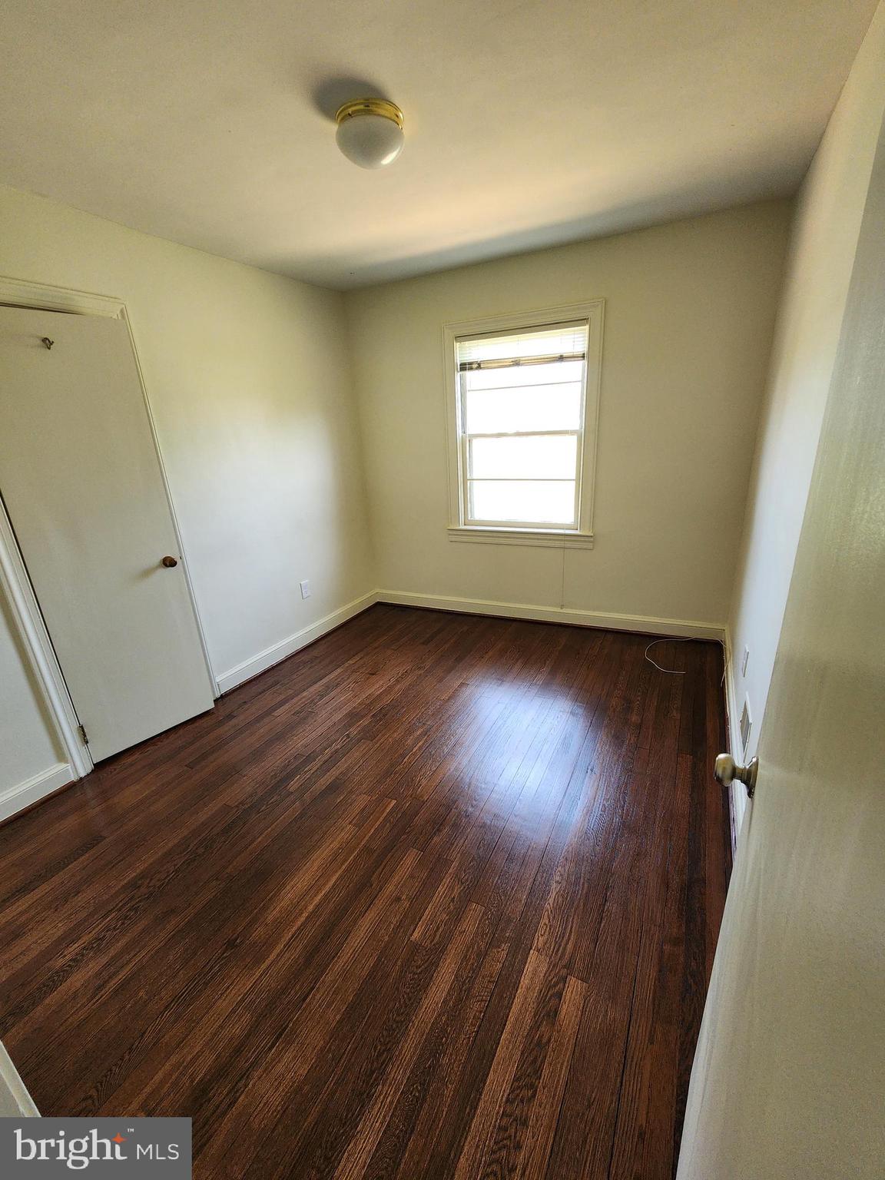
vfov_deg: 106.2
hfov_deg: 89.9
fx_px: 443
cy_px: 590
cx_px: 442
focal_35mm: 13
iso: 160
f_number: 2.2
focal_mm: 2.2
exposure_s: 1/60
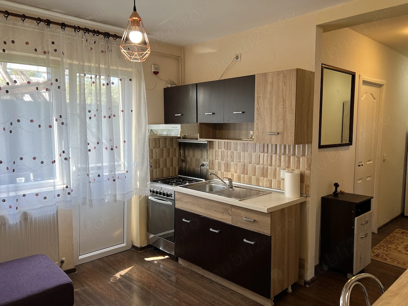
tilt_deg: -5.6
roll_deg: +0.0
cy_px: 153
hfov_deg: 67.3
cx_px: 204
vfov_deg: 53.1
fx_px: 306
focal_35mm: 26
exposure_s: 1/100
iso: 64
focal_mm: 5.7
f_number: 1.5
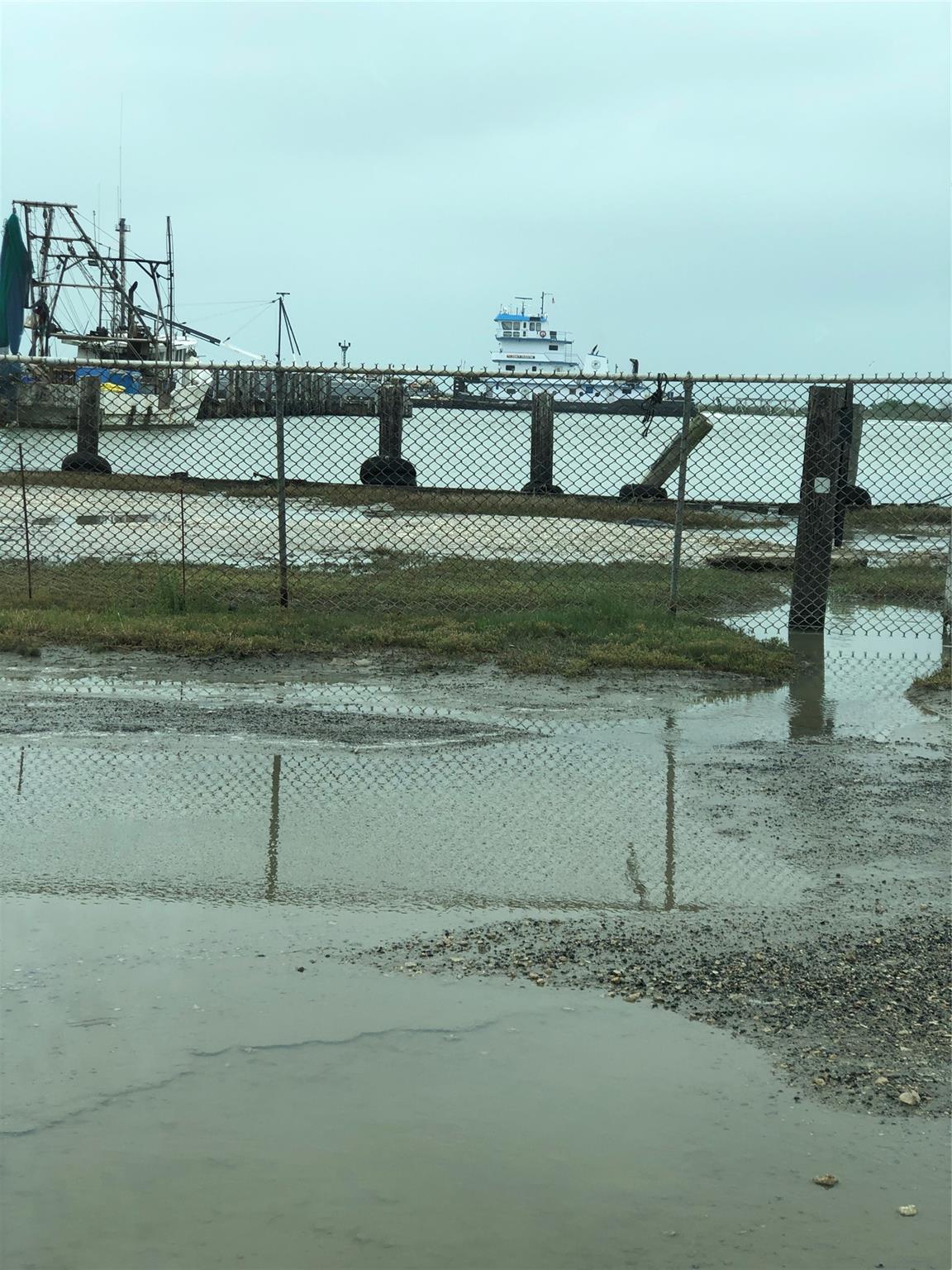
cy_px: 635
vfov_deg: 33.8
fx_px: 2090
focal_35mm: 57
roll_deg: -1.1
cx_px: 476
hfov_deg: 25.7
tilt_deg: -7.5
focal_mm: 6.6
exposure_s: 1/796
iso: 20
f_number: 2.8
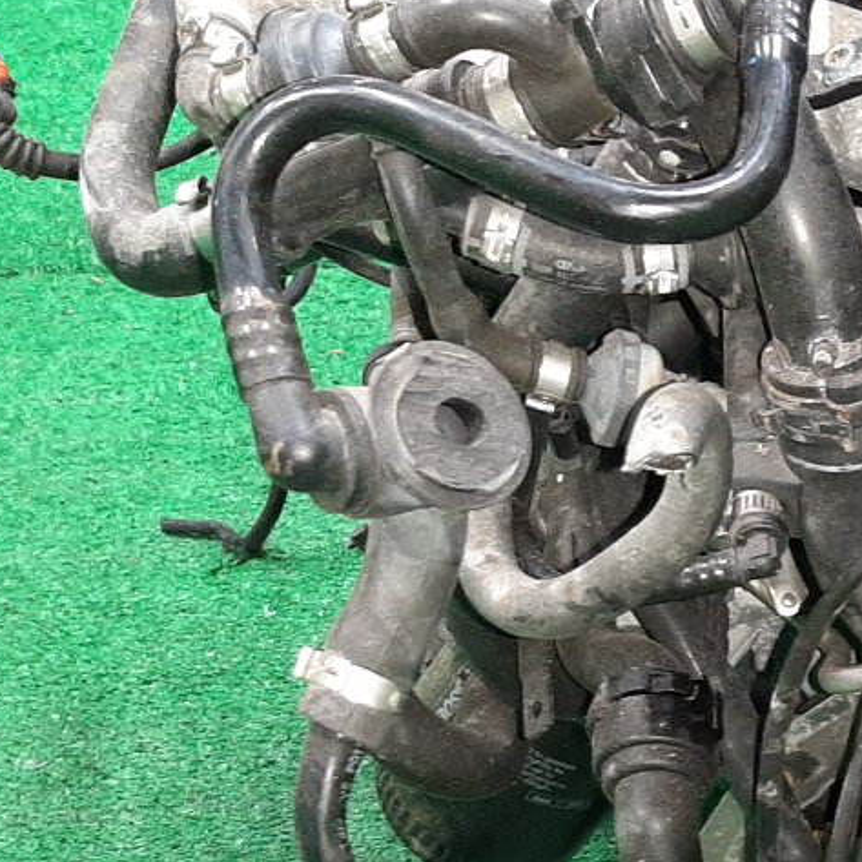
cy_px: 900
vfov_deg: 23.4
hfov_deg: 22.2
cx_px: 1112
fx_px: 1972
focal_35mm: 70
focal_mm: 3.93
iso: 217
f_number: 1.7
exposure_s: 1/25
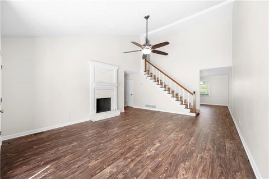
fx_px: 105
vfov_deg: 81.1
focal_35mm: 14
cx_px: 134
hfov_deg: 104.3
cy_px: 90
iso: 500
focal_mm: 14
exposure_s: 1/20
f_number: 6.3
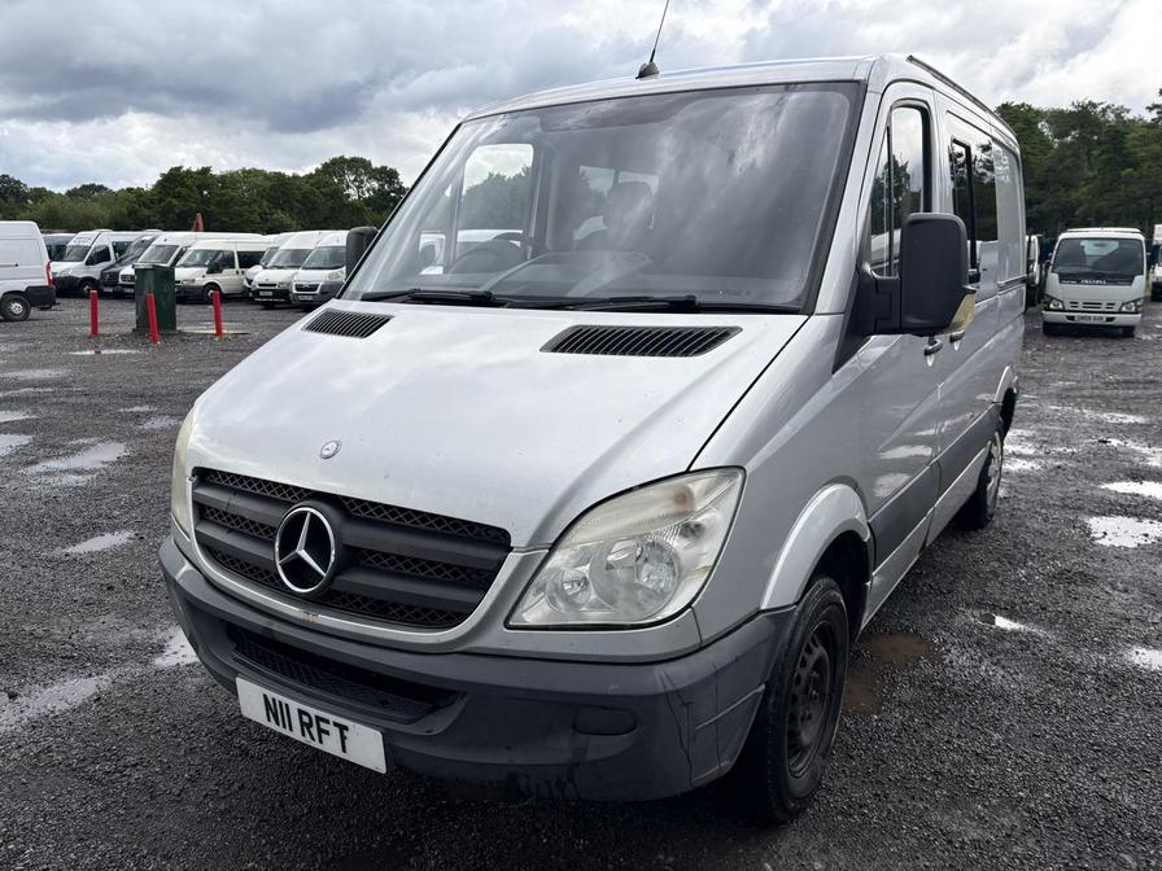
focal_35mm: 26
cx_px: 581
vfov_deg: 53.1
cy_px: 436
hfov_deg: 67.3
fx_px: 873
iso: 50
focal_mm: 5.96
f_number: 1.6
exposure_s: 1/1706
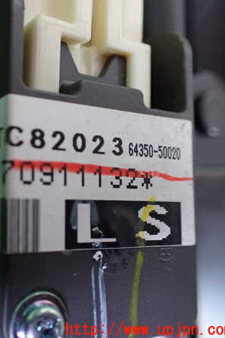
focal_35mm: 42
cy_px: 169
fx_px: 394
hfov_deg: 30.0
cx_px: 9
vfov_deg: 46.4
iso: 800
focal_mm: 5.4
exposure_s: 1/50
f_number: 2.3
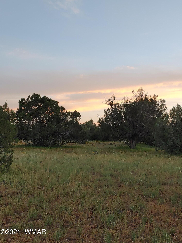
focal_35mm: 40
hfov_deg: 36.0
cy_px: 122
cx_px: 91
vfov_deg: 46.8
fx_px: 280
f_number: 1.5
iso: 50
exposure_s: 1/161
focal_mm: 4.23
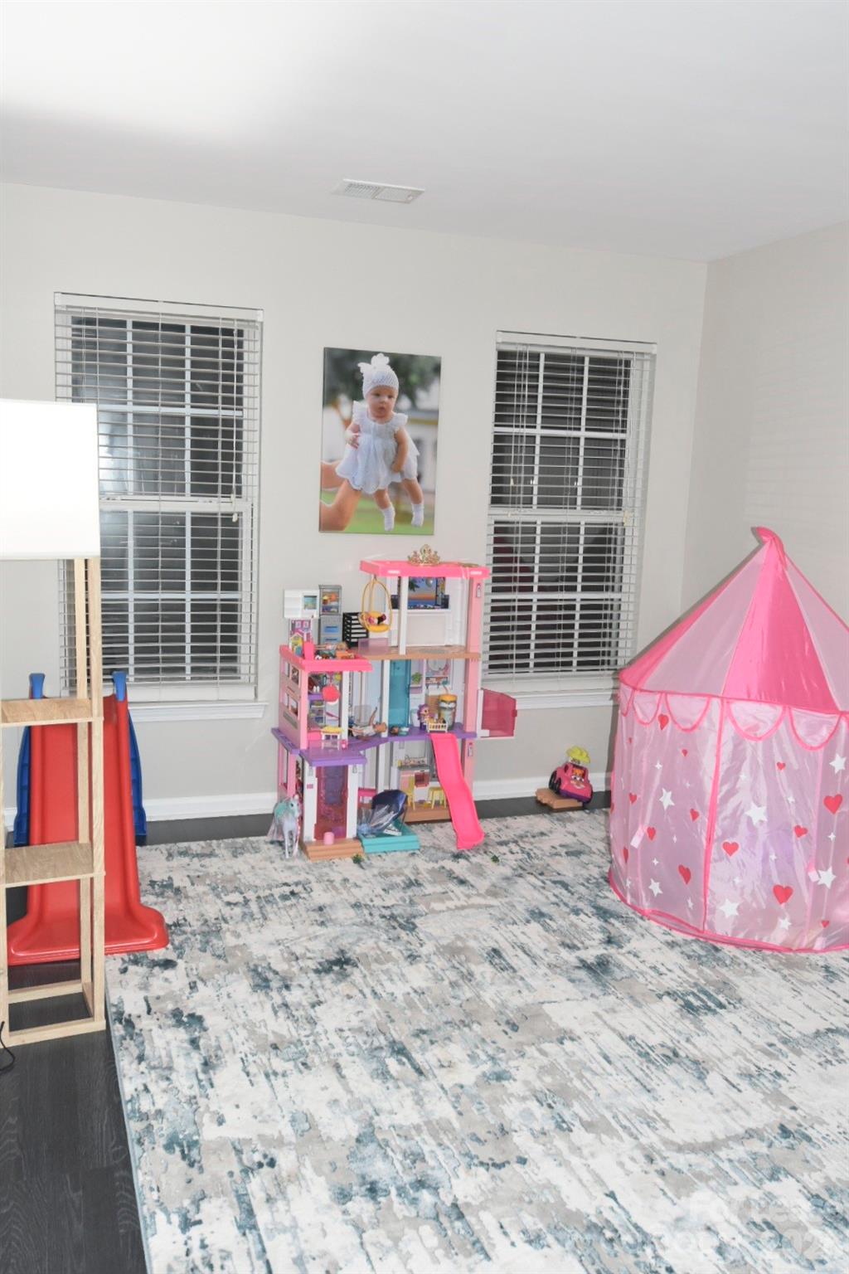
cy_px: 637
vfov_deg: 61.9
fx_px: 1061
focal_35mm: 30
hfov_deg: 43.6
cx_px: 424
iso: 1000
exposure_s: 1/60.2
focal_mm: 20
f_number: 5
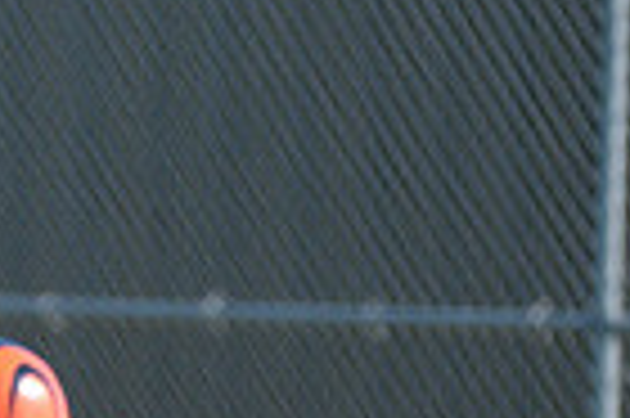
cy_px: 802
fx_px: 30362
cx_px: -333
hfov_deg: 1.2
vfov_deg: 0.8
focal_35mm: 1737
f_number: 4
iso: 640
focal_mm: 280
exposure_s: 1/2500
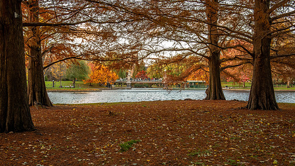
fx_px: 344
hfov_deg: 46.3
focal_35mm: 44
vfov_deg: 27.1
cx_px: 134
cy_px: 87
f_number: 7.1
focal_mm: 36
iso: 560
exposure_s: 1/80
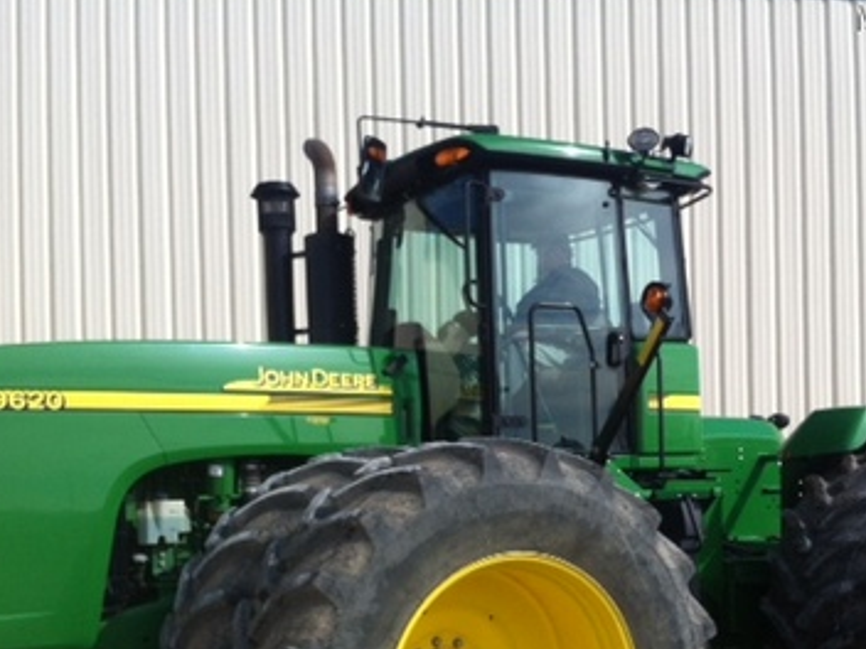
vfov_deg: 26.7
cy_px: 482
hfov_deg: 35.5
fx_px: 1351
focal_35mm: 54
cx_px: 477
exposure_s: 1/862
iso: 80
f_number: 2.8
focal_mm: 3.85
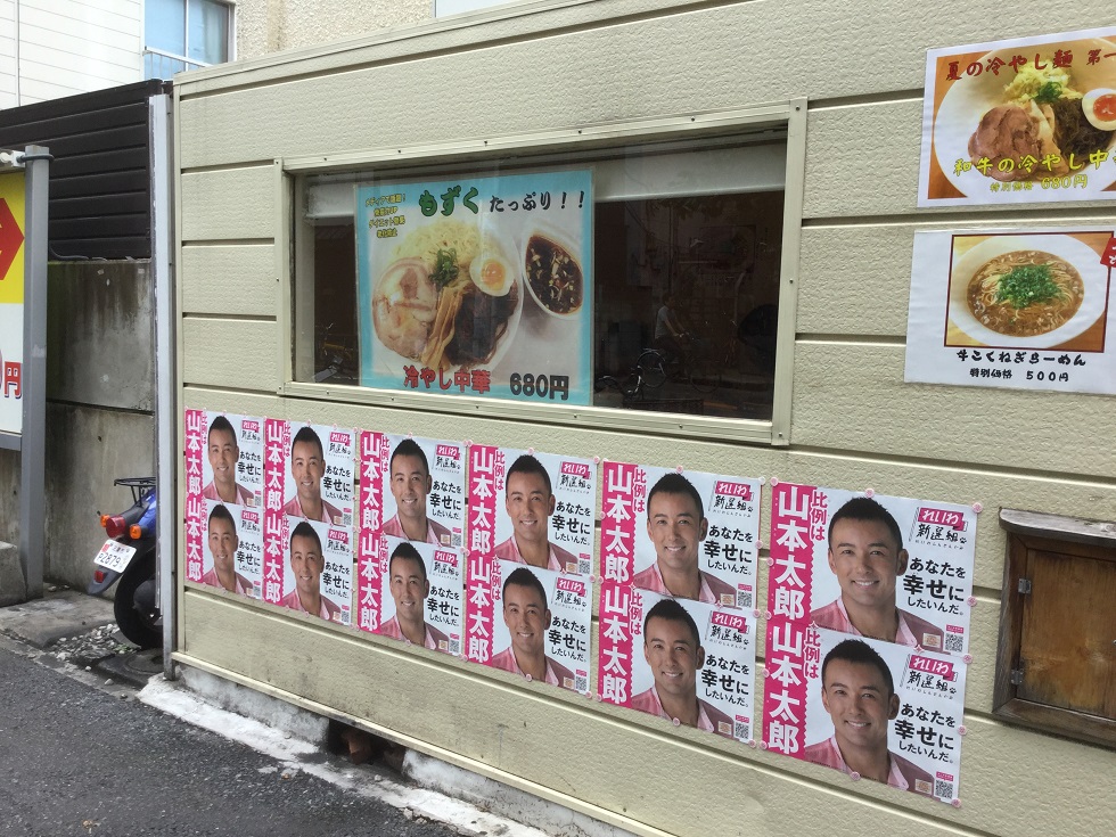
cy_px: 418
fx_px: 999
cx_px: 558
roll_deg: -1.8
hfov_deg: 58.4
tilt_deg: -6.8
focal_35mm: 31
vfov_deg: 45.4
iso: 25
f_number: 2.4
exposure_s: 1/236
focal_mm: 3.3
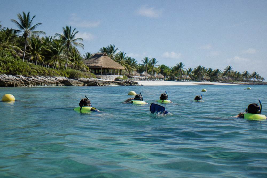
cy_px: 89
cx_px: 134
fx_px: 259
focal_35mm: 35
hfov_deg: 54.5
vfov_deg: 37.8
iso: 200
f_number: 7.1
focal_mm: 35
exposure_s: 1/800
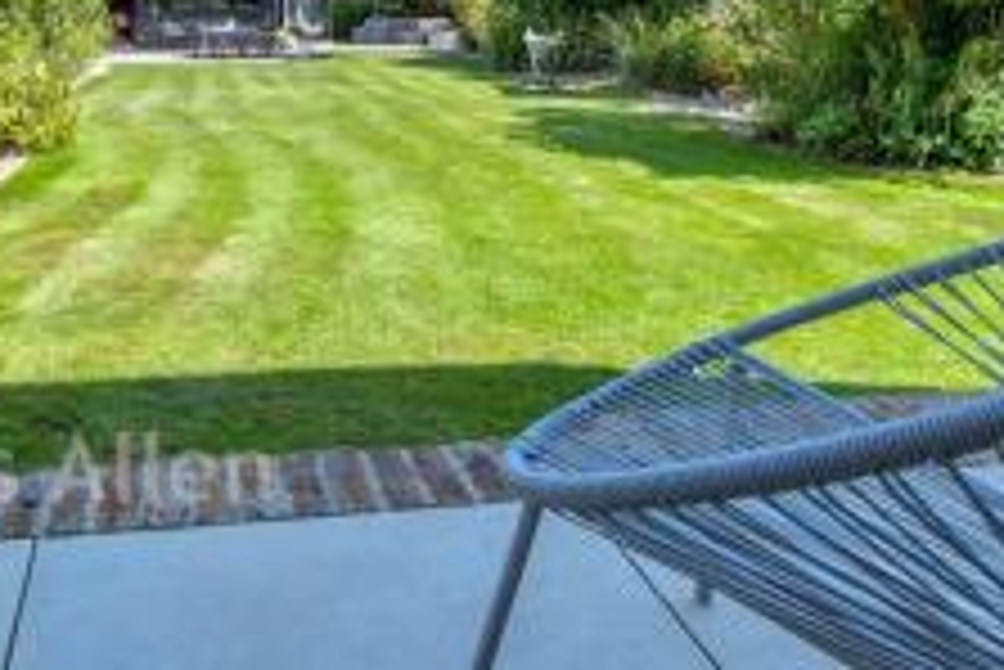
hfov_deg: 56.5
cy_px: -20
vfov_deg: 36.4
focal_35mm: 32
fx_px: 893
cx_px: 284
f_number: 8
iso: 160
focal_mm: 10
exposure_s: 1/125
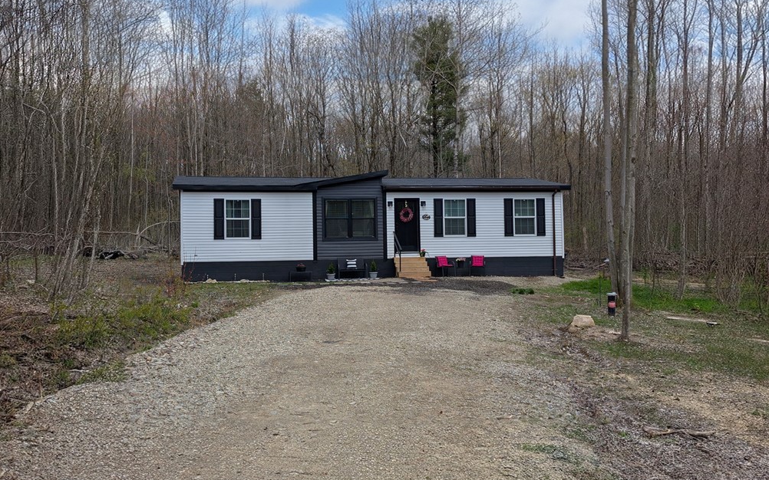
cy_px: 231
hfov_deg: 38.2
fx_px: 1111
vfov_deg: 24.4
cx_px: 379
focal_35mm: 53
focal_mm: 6.9
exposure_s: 1/1041
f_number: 1.68
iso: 21
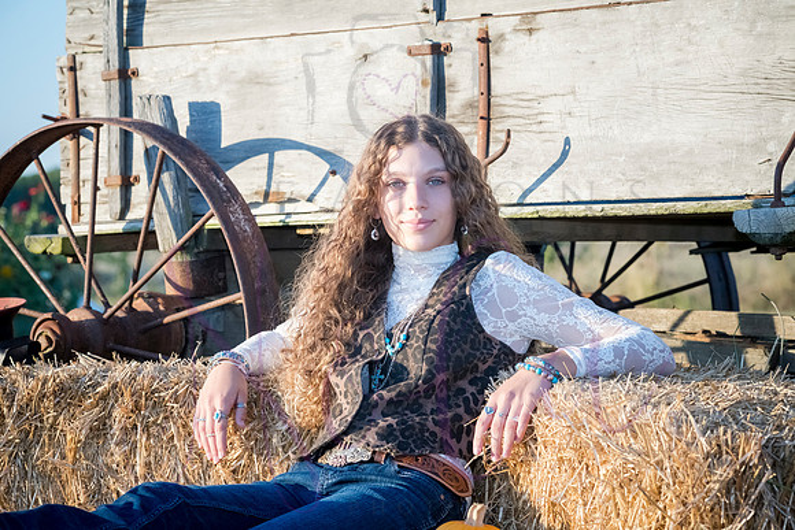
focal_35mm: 135
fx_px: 2982
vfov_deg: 10.2
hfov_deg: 15.2
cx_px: 398
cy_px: 265
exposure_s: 1/400
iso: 1000
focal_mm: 135
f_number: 10
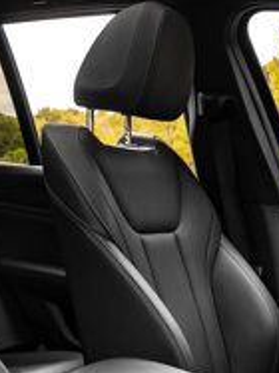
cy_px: 262
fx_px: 850
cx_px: 114
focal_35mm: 79
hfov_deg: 18.6
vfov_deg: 24.6
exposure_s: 1/200
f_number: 6.3
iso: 640
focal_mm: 24
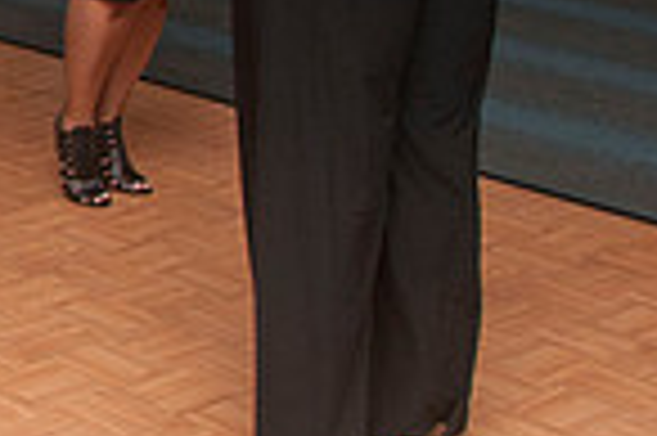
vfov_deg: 12.4
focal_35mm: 107
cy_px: -115
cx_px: -441
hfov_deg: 16.6
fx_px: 1951
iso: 400
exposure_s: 1/125
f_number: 5.6
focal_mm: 18
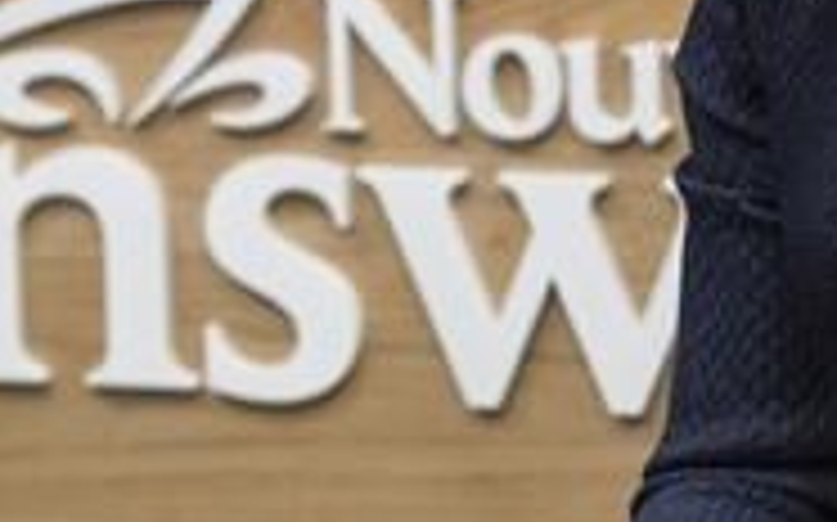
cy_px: 45
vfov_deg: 2.7
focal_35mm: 481
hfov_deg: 4.4
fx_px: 10965
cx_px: 594
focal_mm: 135
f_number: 4
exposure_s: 1/320
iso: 1250
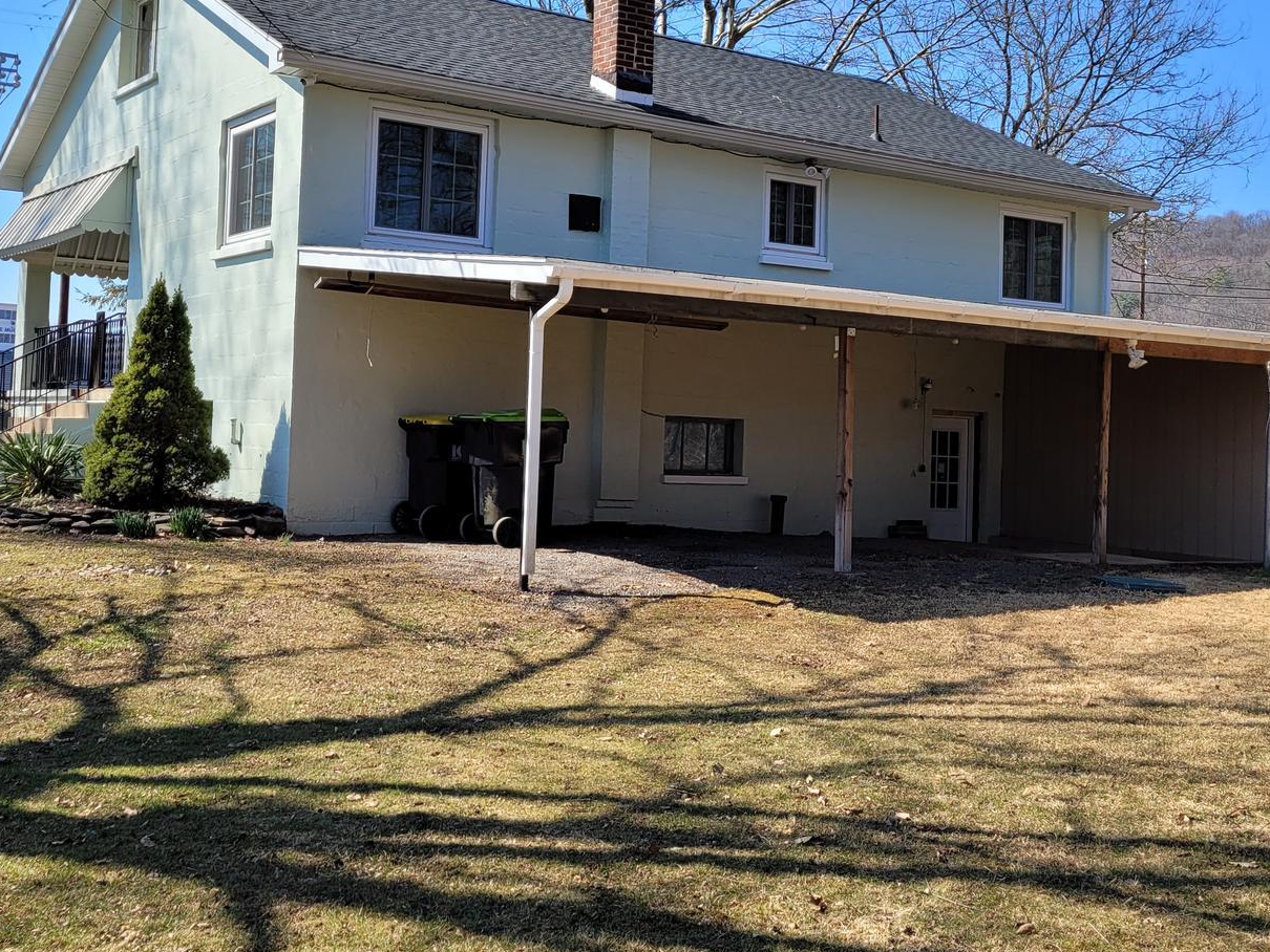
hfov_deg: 42.9
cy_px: 369
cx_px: 625
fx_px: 1615
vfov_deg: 32.8
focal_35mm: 44
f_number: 1.8
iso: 40
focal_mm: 5.4
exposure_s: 1/1529
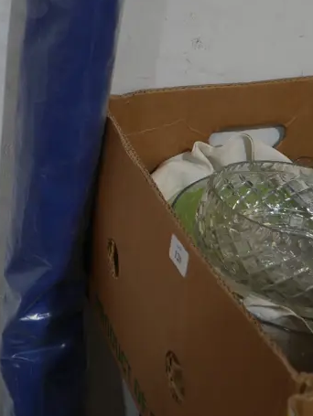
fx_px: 867
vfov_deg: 26.3
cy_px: 64
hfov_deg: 19.7
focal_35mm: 72
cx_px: -21
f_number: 3.6
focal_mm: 16
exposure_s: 1/60
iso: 400
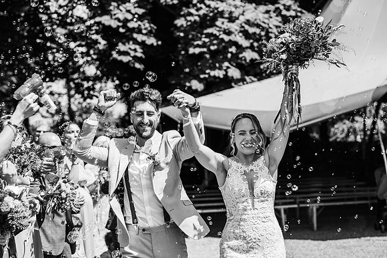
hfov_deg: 23.9
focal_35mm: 85
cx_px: 194
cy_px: 129
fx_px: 913
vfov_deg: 16.1
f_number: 4
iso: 100
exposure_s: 1/1000
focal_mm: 85
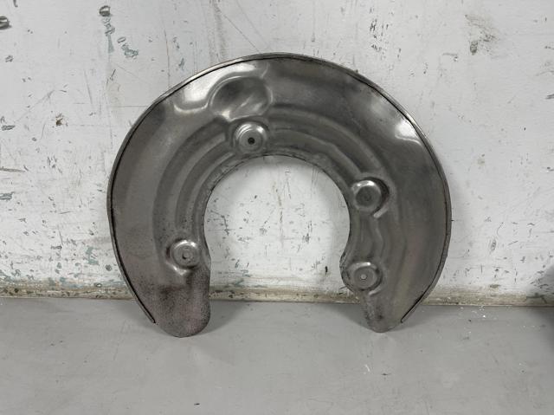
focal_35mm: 25
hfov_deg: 69.4
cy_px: 208
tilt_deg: -28.6
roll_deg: +3.4
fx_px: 400
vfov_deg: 54.8
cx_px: 277
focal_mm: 5.1
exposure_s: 1/100
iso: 80
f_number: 1.6
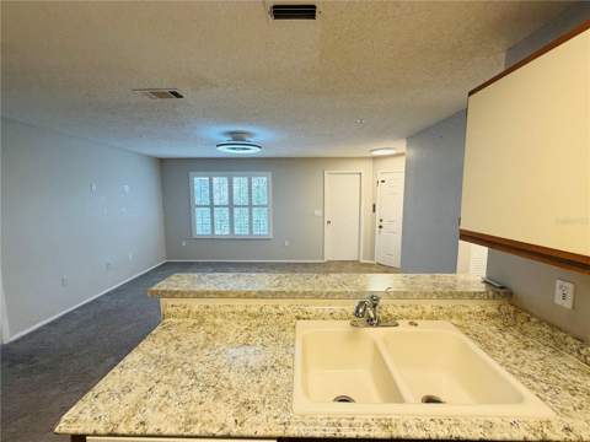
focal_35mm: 14
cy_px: 221
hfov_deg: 102.1
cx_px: 295
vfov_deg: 85.7
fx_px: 239
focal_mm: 2.22
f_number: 2.2
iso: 200
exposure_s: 1/120
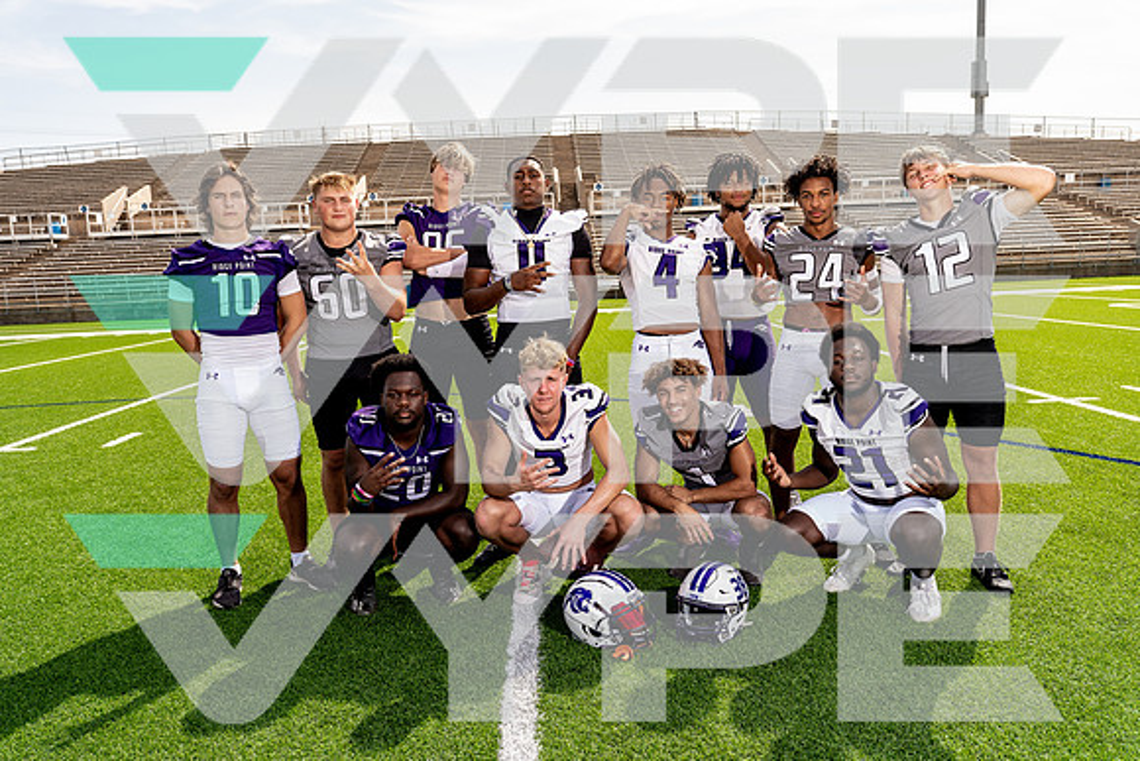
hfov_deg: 65.5
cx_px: 570
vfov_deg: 46.4
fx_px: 887
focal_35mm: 28
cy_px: 380
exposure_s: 1/250
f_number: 5.6
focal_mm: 28
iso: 100
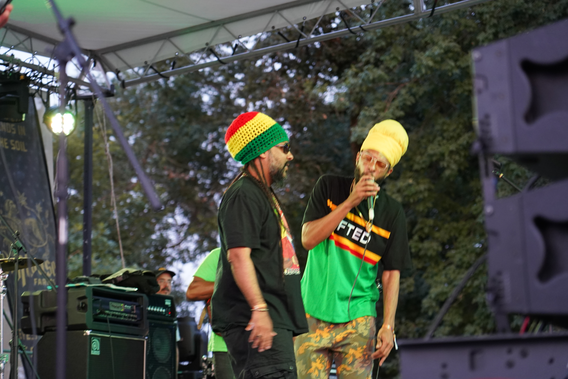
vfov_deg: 13.0
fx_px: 1657
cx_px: 284
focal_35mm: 105
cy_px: 190
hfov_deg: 19.5
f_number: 4
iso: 3200
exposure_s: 1/160
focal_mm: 105
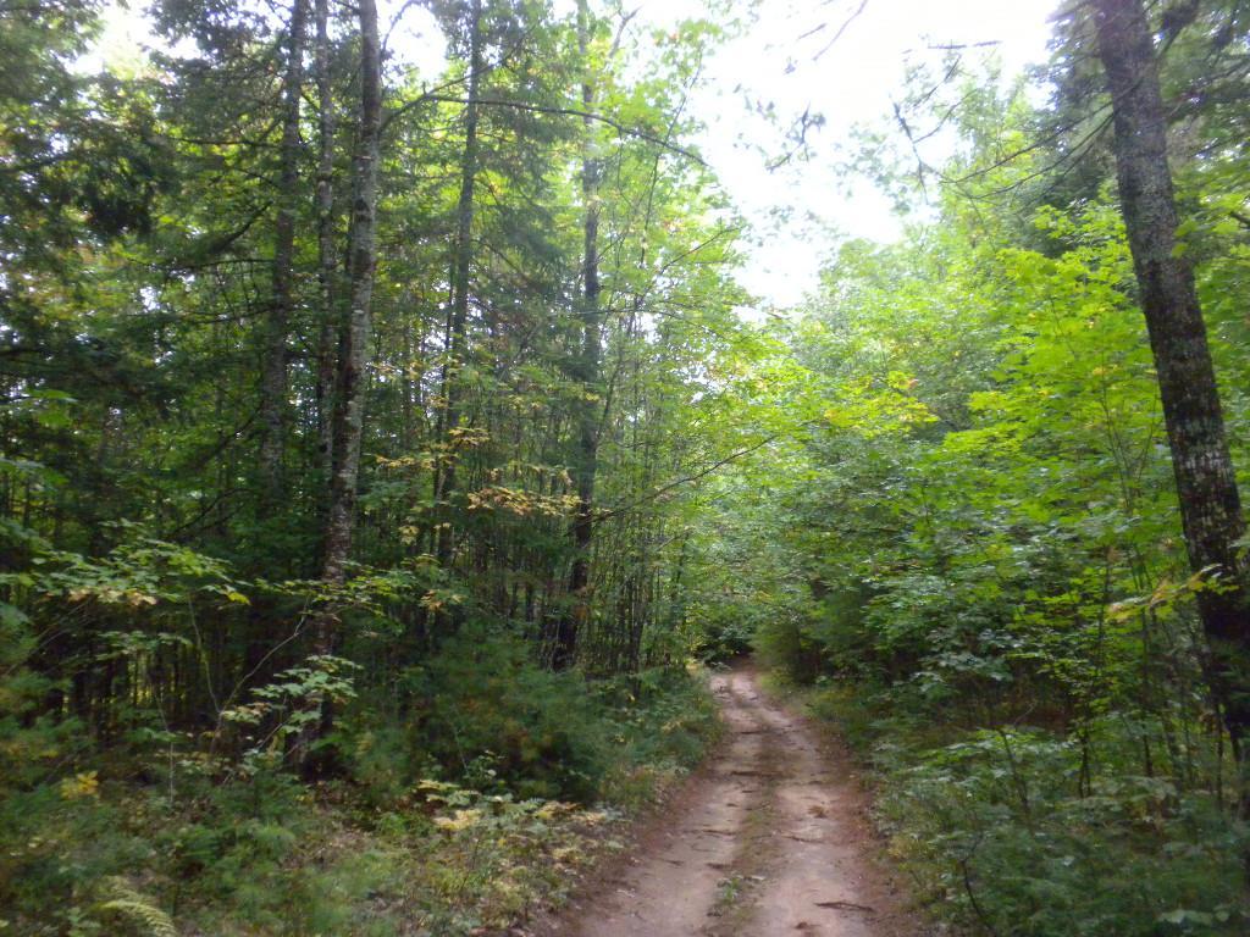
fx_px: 1336
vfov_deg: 38.7
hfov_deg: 50.1
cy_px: 468
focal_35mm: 37
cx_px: 625
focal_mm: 6.6
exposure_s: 1/196
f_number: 3.5
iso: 533
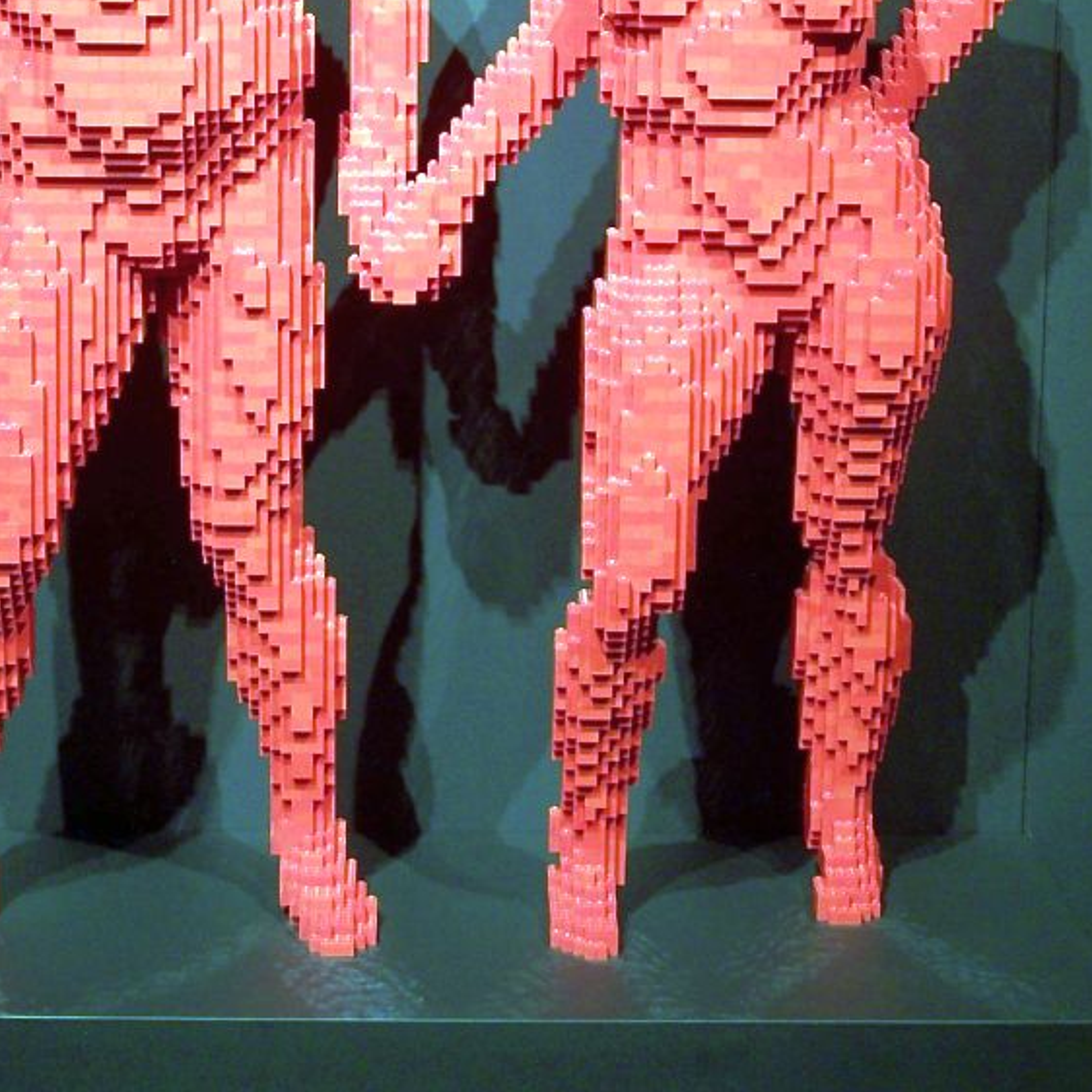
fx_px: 3676
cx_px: 398
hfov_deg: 16.9
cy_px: 192
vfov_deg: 16.7
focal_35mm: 103
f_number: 3.2
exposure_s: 1/4
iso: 80
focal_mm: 10.7
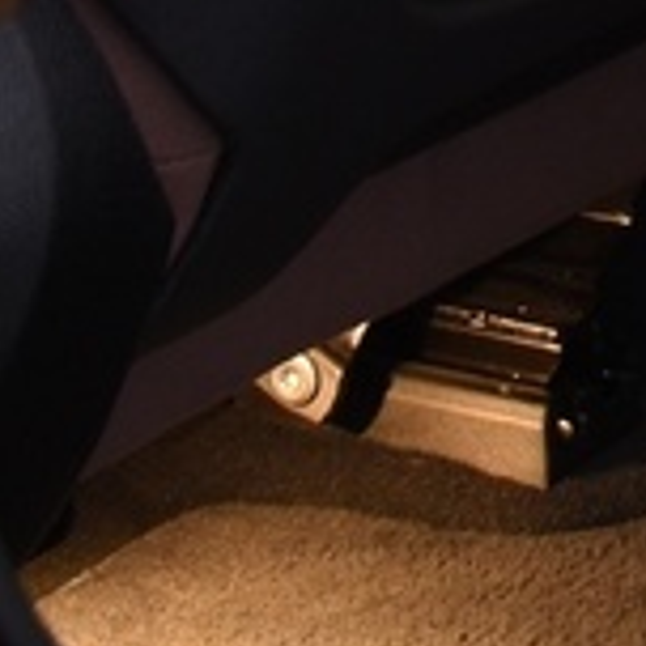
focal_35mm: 245
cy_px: -1381
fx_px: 5173
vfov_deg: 6.5
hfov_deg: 6.5
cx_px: 2010
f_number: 5.6
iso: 100
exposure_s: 2
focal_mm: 18
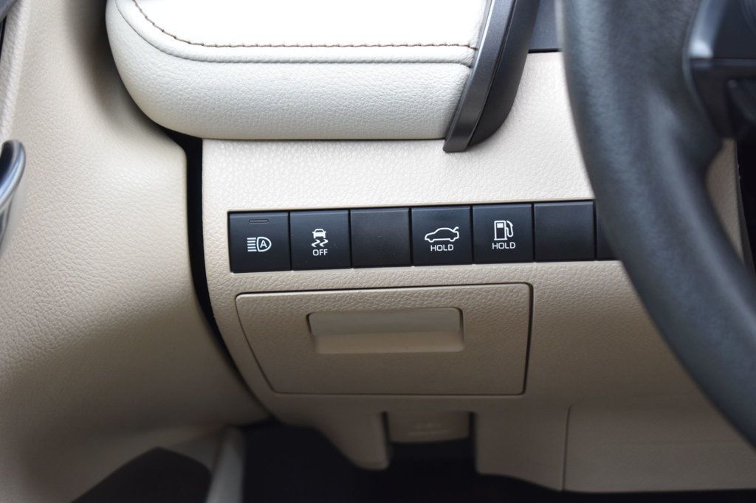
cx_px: 378
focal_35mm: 82
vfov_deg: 16.5
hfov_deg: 24.6
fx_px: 1732
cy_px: 252
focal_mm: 55
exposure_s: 1/125
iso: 450
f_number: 5.6
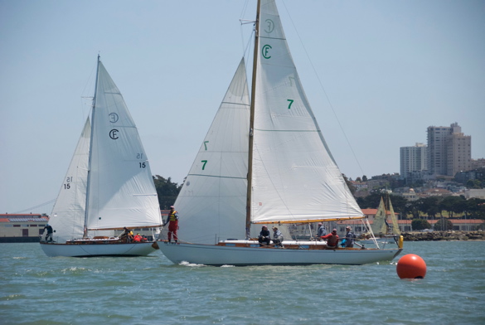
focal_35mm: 158
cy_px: 162
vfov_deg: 8.7
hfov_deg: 13.0
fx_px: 2125
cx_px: 242
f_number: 5.6
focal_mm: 105
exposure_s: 1/4000
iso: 800
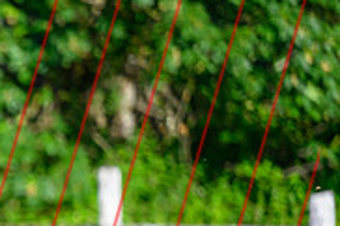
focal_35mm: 618
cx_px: -240
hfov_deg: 3.3
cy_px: 335
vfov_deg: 2.2
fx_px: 5831
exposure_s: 1/2500
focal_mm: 160
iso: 250
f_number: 2.8
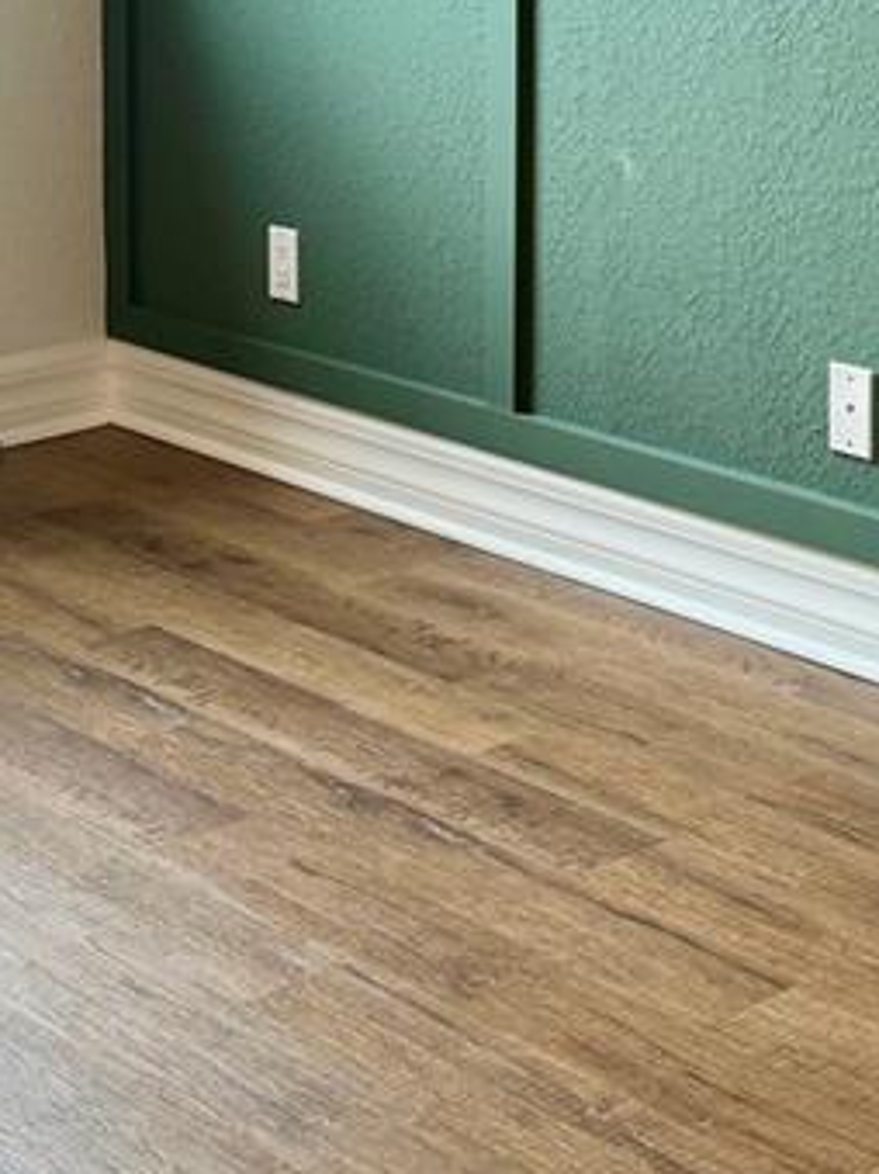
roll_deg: -0.4
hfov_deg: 17.4
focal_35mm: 85
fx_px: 2880
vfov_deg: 22.2
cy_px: 14
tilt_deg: -7.4
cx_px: 446
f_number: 1.78
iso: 125
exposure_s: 1/60
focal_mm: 6.86
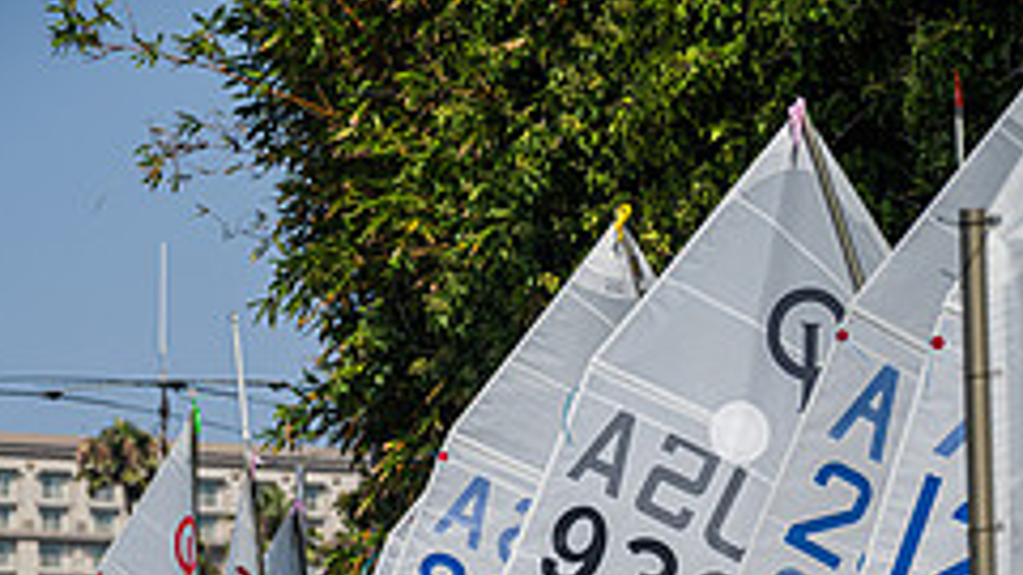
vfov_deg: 4.9
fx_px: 6673
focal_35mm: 246
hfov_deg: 8.8
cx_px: 541
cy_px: 860
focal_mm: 125
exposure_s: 1/1250
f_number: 6.7
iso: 250
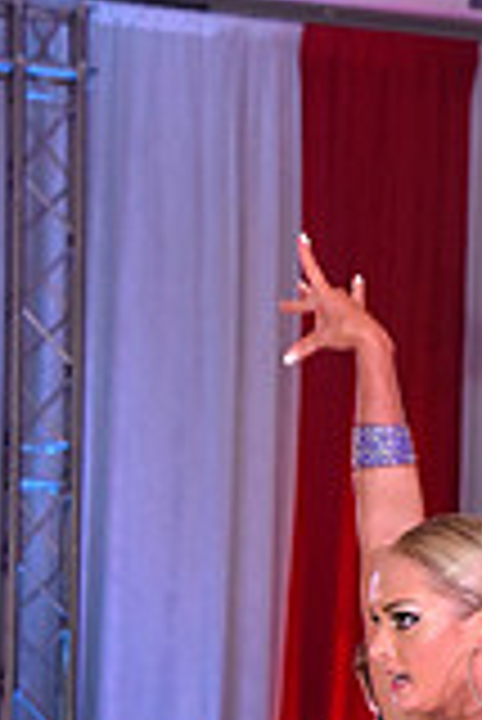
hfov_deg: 5.8
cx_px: 804
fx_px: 4729
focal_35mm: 236
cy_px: 1012
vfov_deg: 8.6
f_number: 7.1
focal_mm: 65
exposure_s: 1/320
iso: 2500
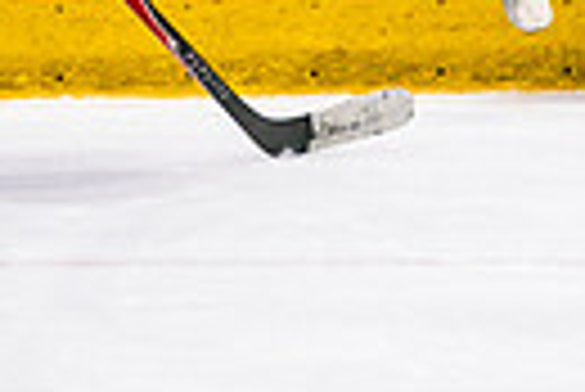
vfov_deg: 1.1
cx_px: 585
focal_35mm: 1238
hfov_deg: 1.7
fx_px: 20140
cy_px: -317
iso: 800
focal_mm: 200
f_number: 2.8
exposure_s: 1/640
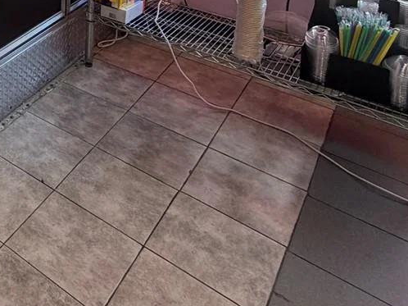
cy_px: -153
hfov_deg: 32.5
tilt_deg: -8.6
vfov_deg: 24.8
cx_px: -111
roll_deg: +2.1
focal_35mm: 45
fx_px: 530
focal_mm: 2.22
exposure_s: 1/120
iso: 80
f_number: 2.2
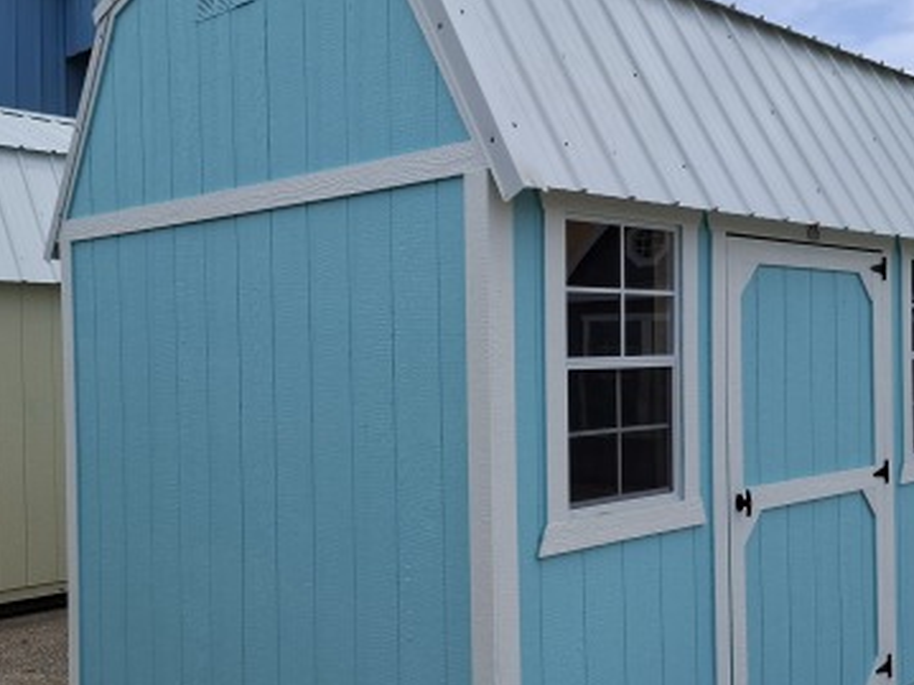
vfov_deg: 35.1
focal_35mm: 41
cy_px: 362
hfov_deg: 45.8
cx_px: 440
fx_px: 1082
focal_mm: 5.54
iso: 50
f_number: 1.8
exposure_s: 1/2203
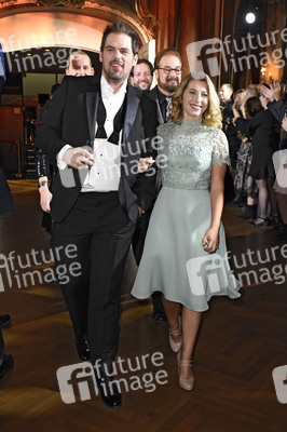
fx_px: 575
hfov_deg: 28.0
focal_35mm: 48
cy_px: 216
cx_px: 144
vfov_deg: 41.1
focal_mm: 32
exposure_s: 1/60
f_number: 6.3
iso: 4000
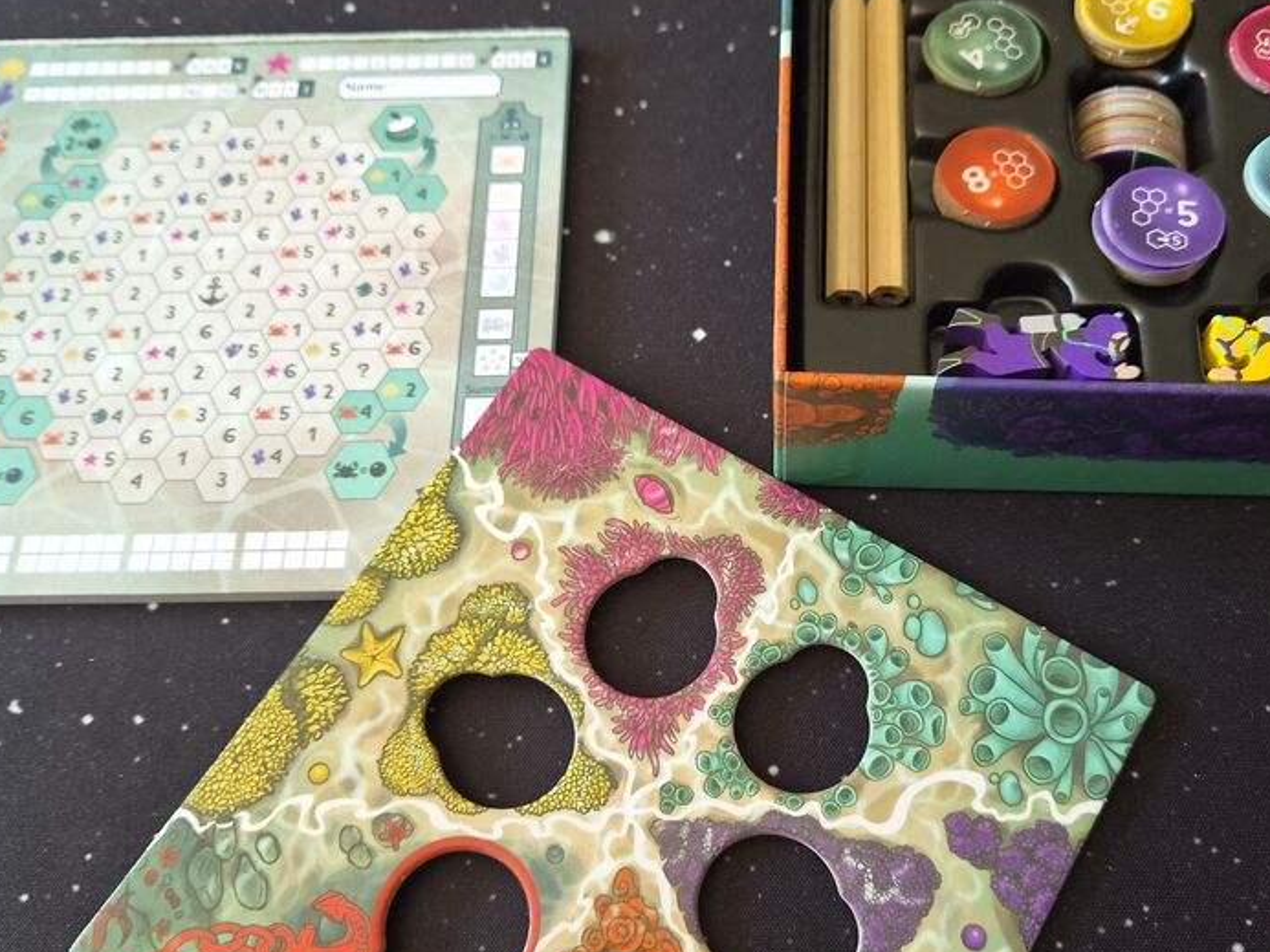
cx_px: 739
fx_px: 1248
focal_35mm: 34
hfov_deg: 53.7
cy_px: 478
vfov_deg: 41.8
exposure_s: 1/100
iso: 400
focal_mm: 5.4
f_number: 1.8
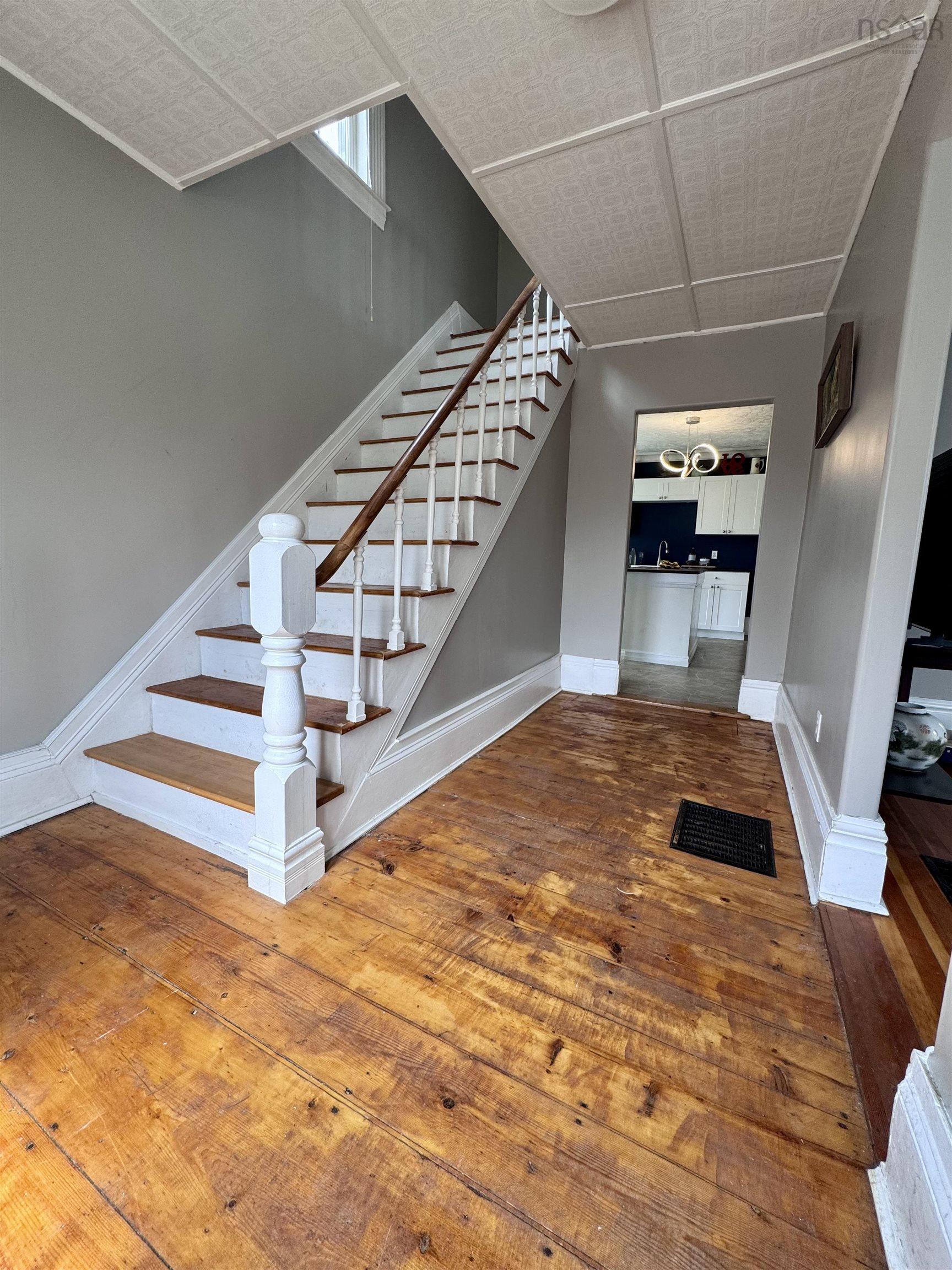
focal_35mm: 14
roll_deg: -1.4
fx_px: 513
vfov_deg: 102.1
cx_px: 476
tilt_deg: -8.2
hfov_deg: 85.7
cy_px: 635
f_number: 2.2
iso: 100
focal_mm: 2.22
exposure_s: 1/99
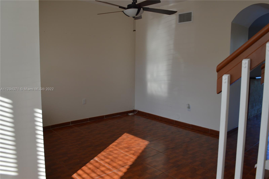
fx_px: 202
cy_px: 90
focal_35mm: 27
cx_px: 134
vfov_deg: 47.8
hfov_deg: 67.4
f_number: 5.6
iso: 180
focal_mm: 18
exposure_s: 1/60
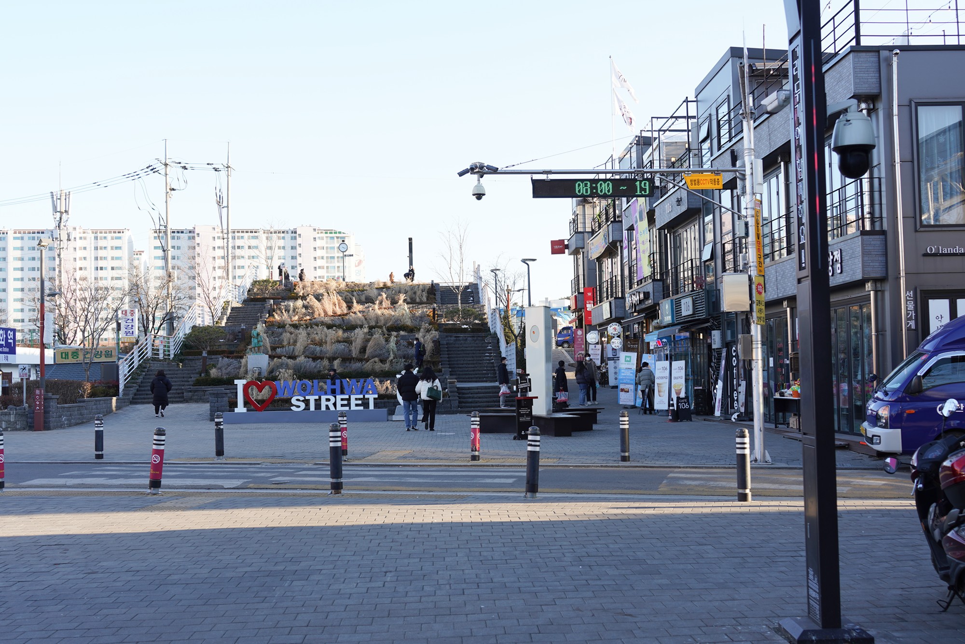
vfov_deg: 36.9
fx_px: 965
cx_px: 482
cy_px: 322
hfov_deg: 53.1
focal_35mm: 36
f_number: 5.6
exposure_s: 1/100
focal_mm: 36
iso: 100
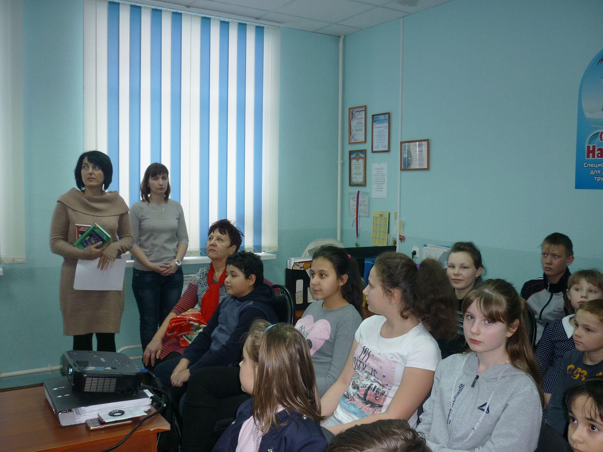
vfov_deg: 42.9
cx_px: 302
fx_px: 575
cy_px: 226
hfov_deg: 55.4
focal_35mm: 33
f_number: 2.8
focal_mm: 5.5
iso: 100
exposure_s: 1/30
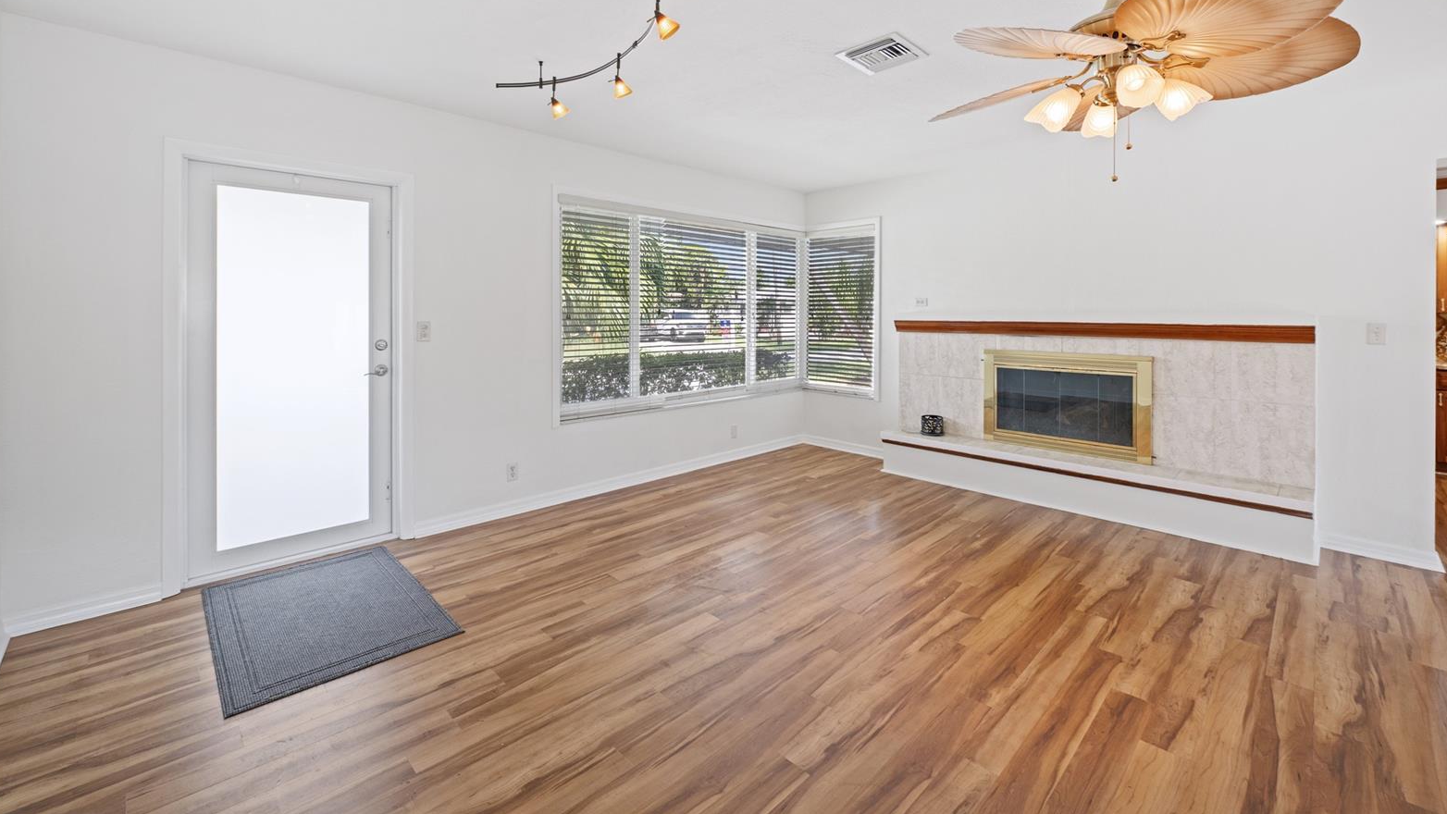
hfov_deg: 103.0
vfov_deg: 69.9
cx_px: 728
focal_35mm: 15
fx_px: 576
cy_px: 332
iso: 250
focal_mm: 14
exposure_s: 1/10
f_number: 7.1
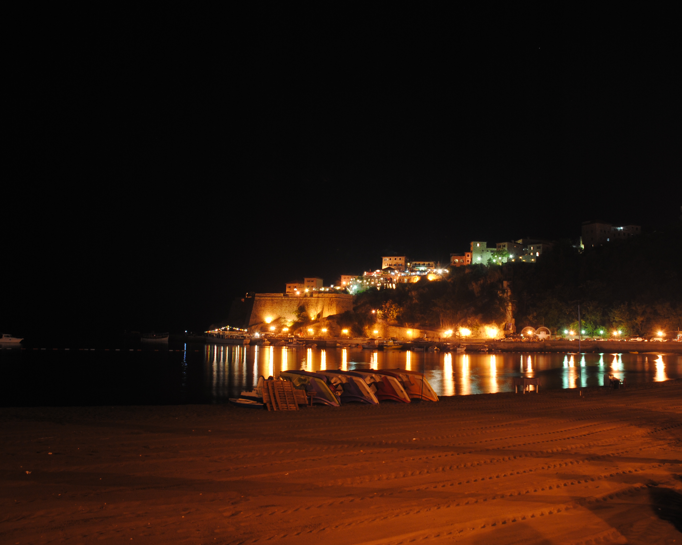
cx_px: 395
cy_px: 273
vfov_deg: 47.1
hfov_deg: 56.9
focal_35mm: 31
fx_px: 626
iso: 200
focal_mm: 18
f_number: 7.1
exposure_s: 5
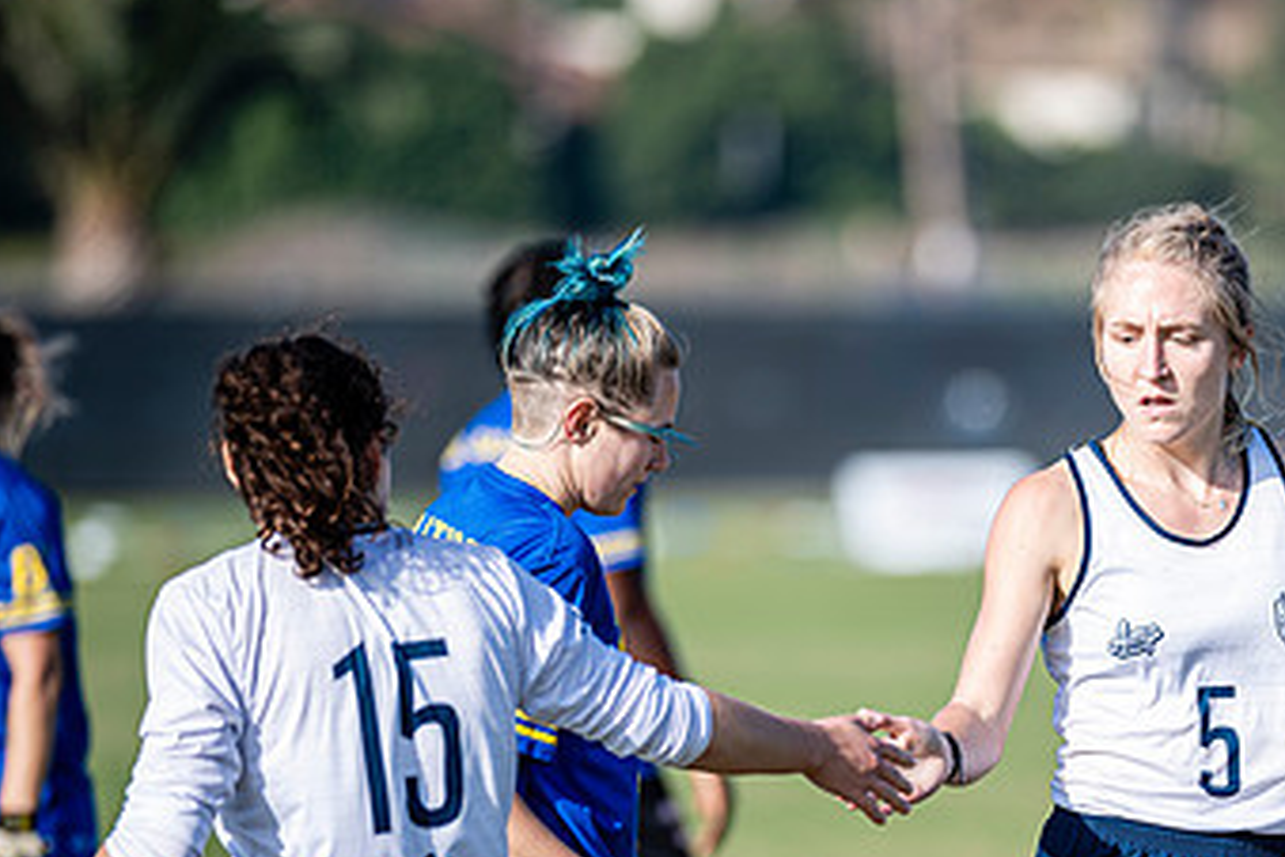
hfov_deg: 5.0
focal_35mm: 411
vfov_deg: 3.3
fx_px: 14669
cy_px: 677
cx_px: 1080
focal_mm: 240
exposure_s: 1/1250
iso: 100
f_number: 3.2
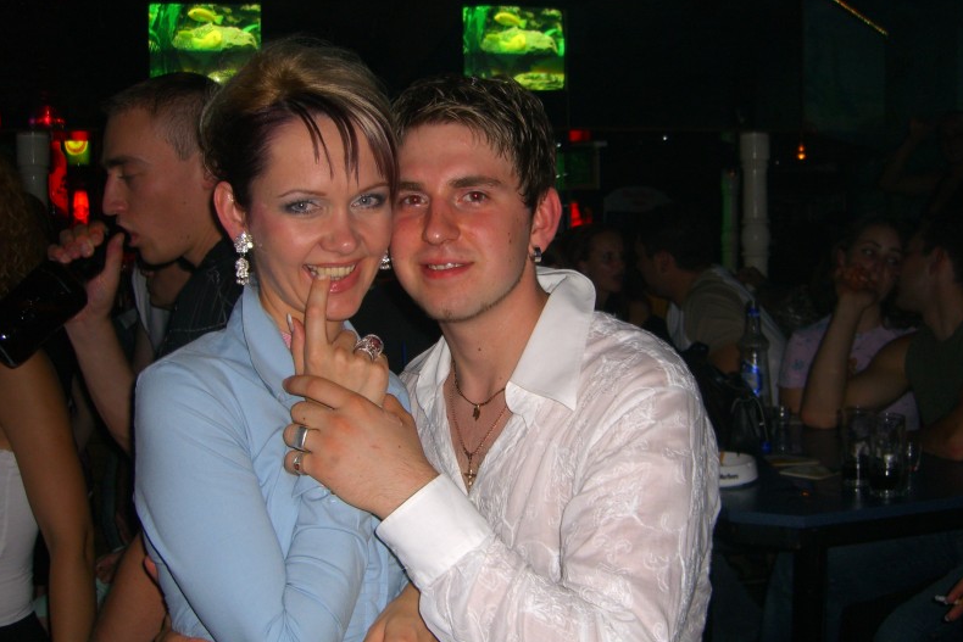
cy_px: 335
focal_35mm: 40
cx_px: 486
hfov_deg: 48.4
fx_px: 1070
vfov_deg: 33.4
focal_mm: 7.9
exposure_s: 1/60
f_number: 2.8
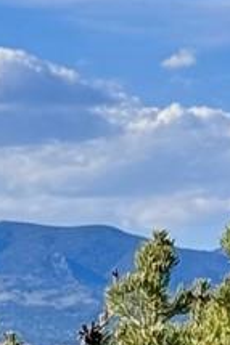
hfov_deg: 3.5
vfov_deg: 5.5
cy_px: 560
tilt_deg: -3.3
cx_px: -756
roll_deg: -0.6
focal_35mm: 372
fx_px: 3570
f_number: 1.78
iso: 64
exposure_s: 1/4049
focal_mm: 6.76
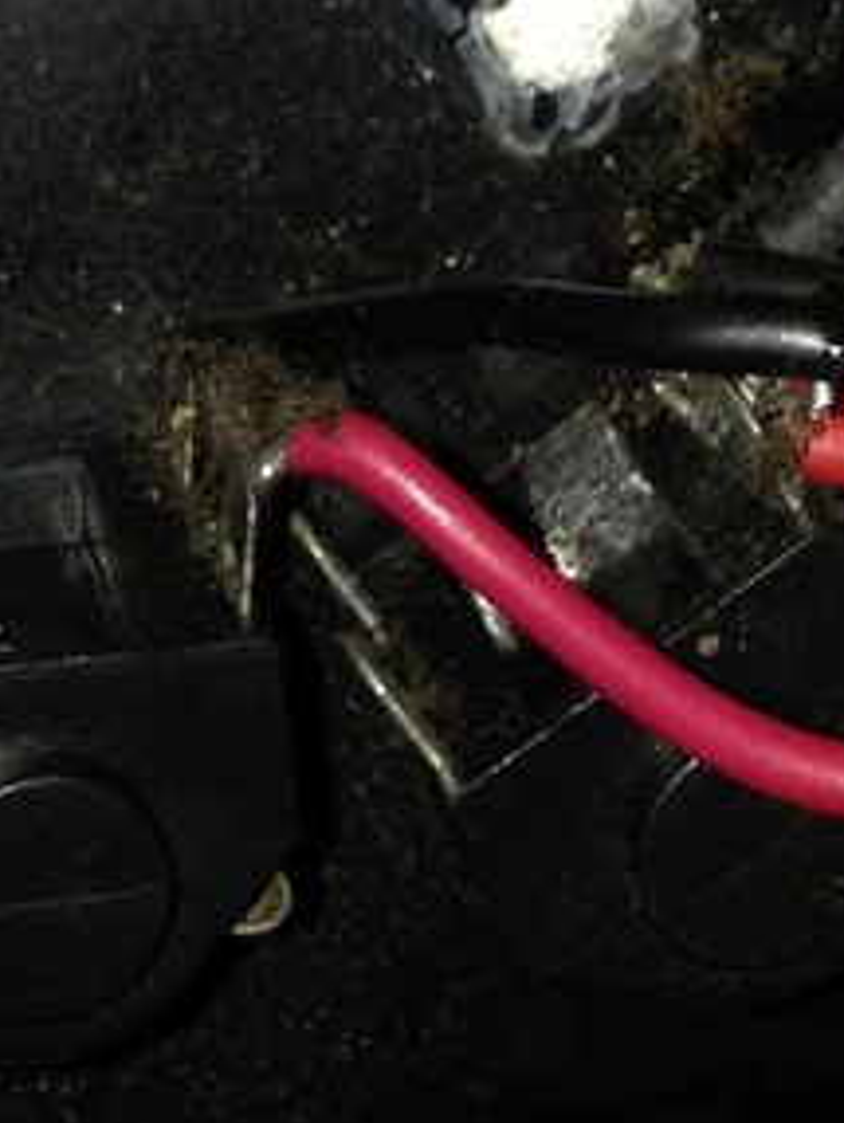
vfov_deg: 15.4
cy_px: -542
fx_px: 3830
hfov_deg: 12.6
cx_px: 404
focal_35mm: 118
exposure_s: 1/67
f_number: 2.4
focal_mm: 4.12
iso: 50
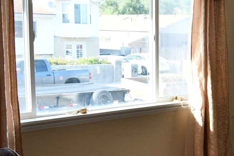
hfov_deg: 23.0
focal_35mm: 79
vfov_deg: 17.2
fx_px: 514
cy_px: 124
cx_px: 300
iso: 320
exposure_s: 1/60
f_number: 4
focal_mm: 18
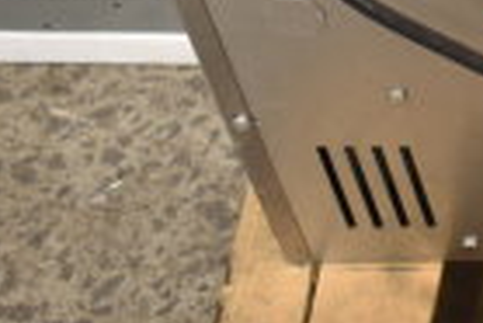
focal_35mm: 158
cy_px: -238
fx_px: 2122
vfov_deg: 8.4
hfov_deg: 11.4
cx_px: 1042
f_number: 4
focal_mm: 24
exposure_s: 1/40
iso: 450
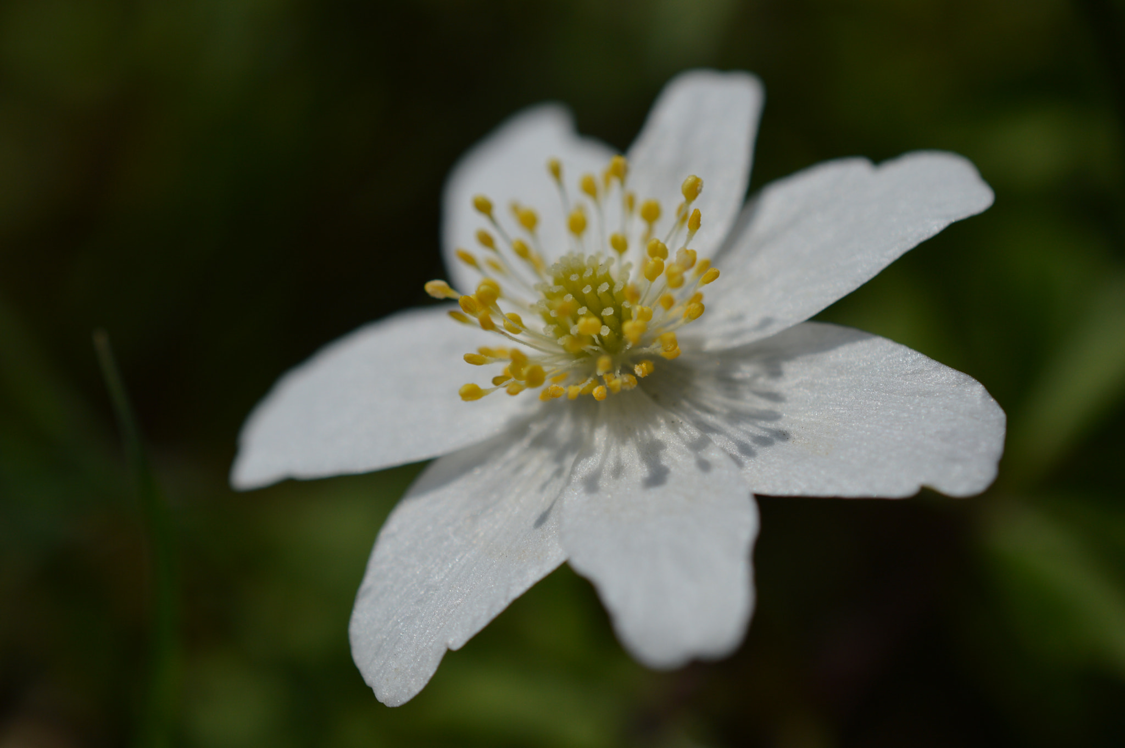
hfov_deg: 33.4
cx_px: 562
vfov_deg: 22.6
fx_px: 1873
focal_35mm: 60
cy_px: 374
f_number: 6.3
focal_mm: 40
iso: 100
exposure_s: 1/2000
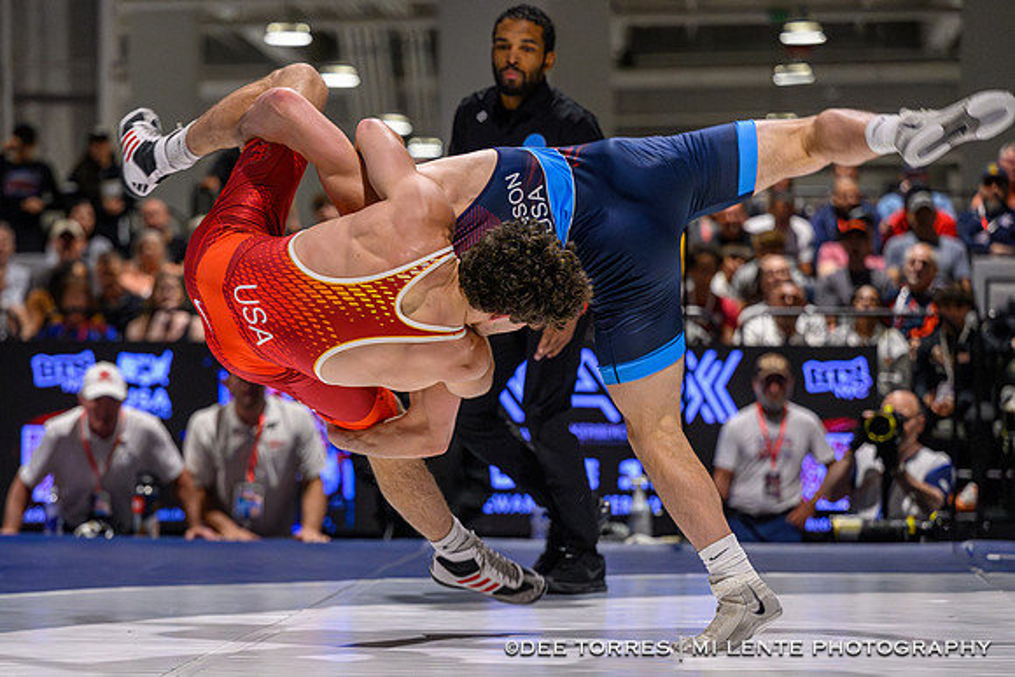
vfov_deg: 10.2
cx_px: 350
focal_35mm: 135
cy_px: 418
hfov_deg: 15.2
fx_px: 3803
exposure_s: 1/640
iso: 5600
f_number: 2.8
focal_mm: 101
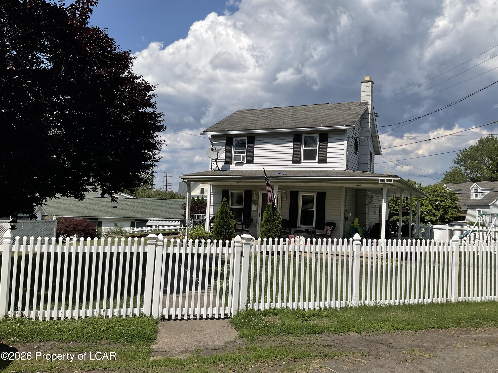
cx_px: 249
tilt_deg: +3.3
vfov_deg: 48.2
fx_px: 417
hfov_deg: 61.7
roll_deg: -2.1
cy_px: 186
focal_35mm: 29
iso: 16
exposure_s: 1/3322
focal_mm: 3
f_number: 1.8
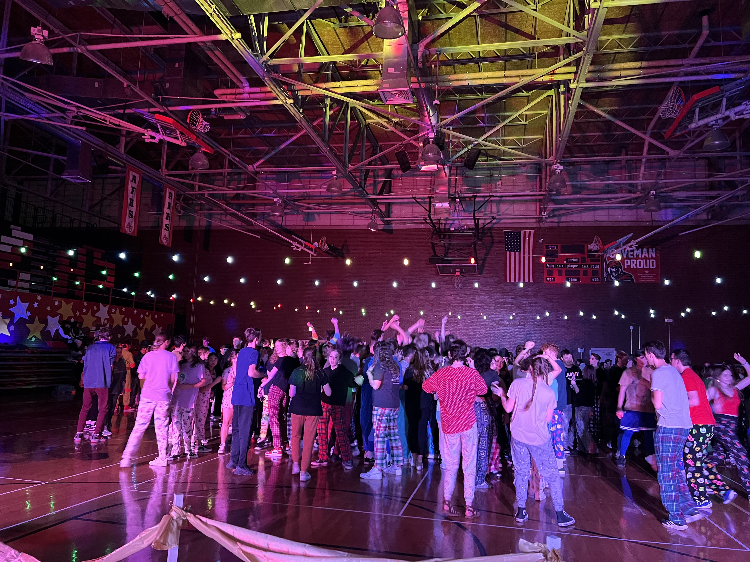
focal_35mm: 26
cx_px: 375
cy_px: 281
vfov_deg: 53.1
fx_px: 563
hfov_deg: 67.3
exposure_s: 1/30
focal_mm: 5.7
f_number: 1.5
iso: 800
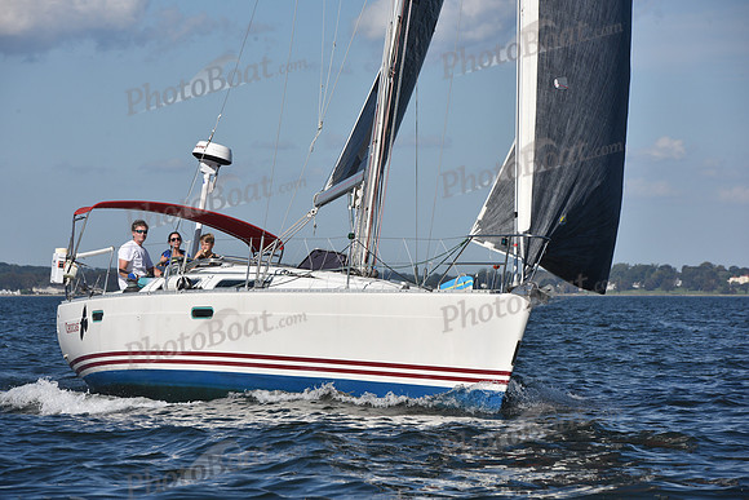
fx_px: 4162
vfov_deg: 6.9
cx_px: 374
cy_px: 250
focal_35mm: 200
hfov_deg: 10.3
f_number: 11
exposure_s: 1/1250
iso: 320
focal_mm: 200
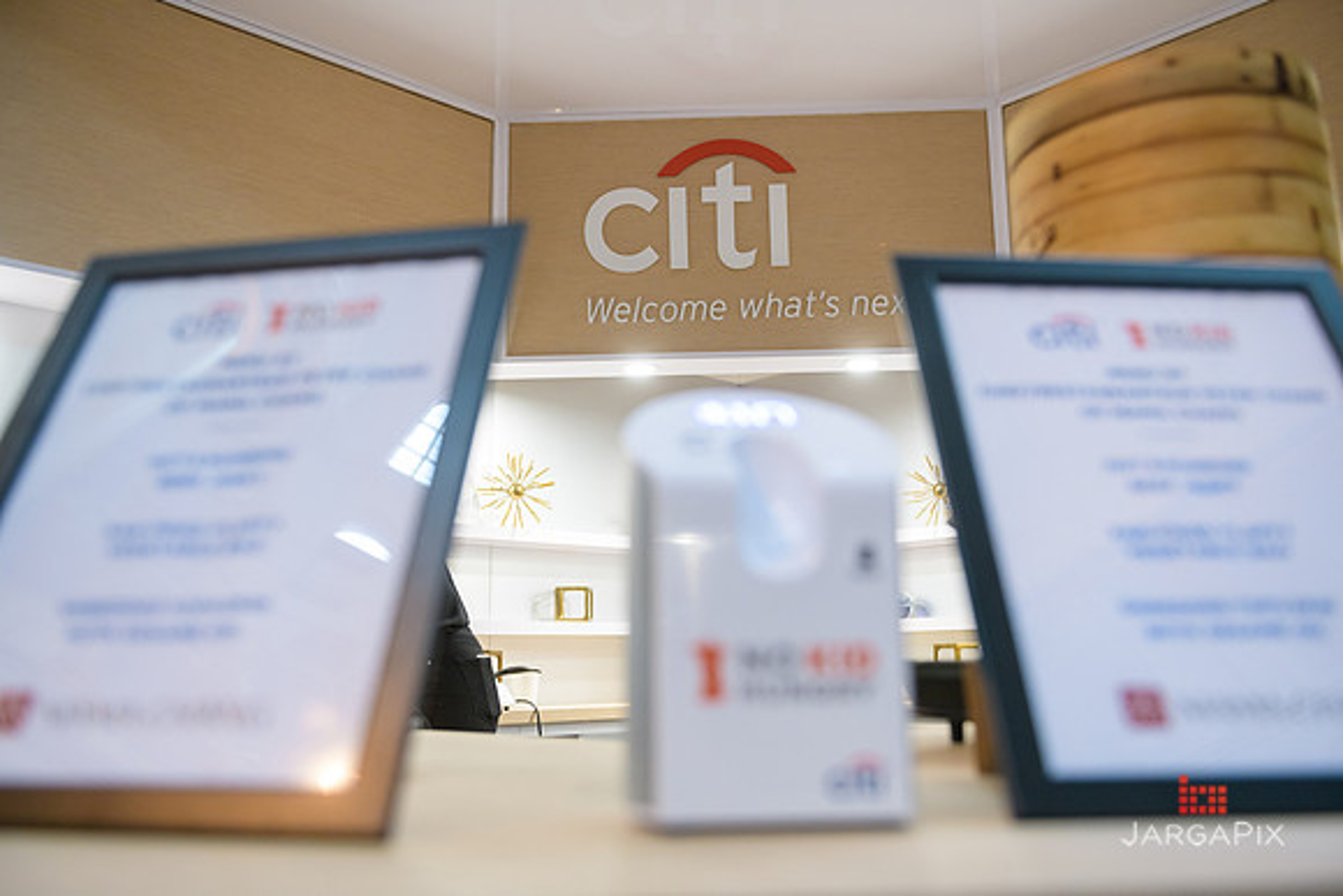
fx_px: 1194
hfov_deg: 58.7
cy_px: 448
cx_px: 672
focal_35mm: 32
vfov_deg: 41.1
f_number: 3.2
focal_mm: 32
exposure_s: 1/125
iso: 1600
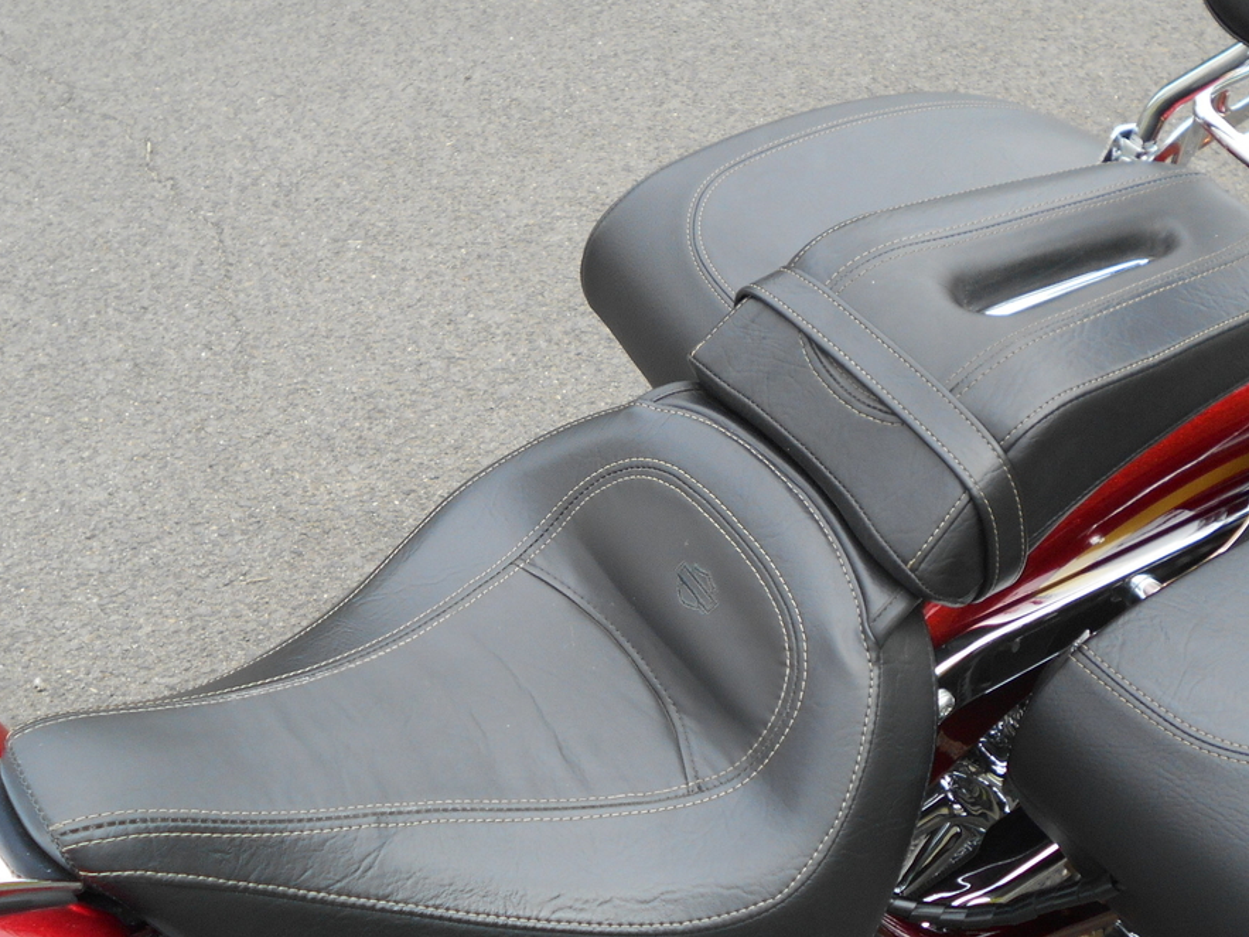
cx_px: 663
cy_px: 510
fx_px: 1912
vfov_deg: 27.5
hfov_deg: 36.2
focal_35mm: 53
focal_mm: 6.7
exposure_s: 1/250
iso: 125
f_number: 3.9
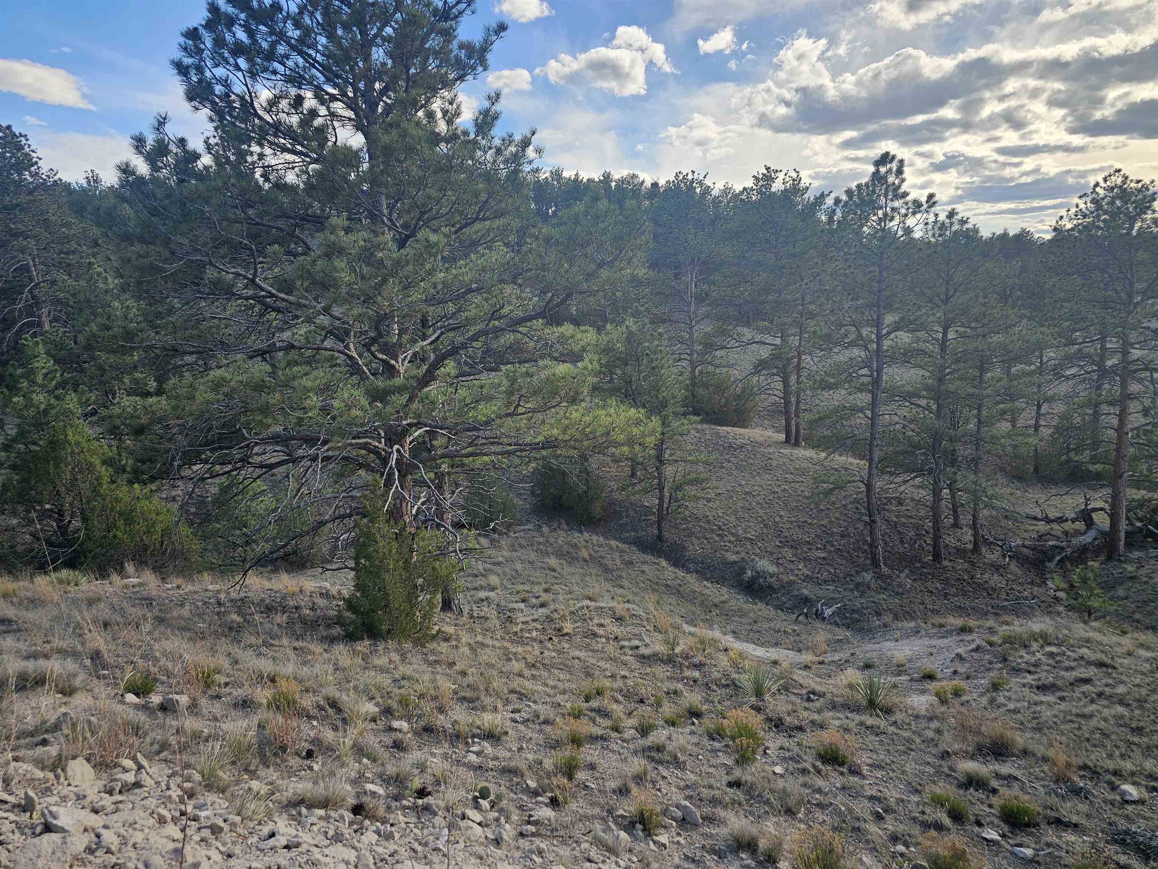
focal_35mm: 23
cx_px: 579
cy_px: 434
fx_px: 769
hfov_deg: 73.9
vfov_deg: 58.9
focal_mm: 6.3
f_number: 1.7
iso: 10
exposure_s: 1/336
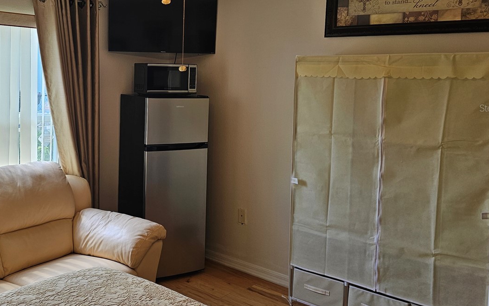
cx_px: 152
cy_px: 108
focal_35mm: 37
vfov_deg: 34.2
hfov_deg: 51.5
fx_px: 493
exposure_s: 1/120
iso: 40
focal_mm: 6.3
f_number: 1.7
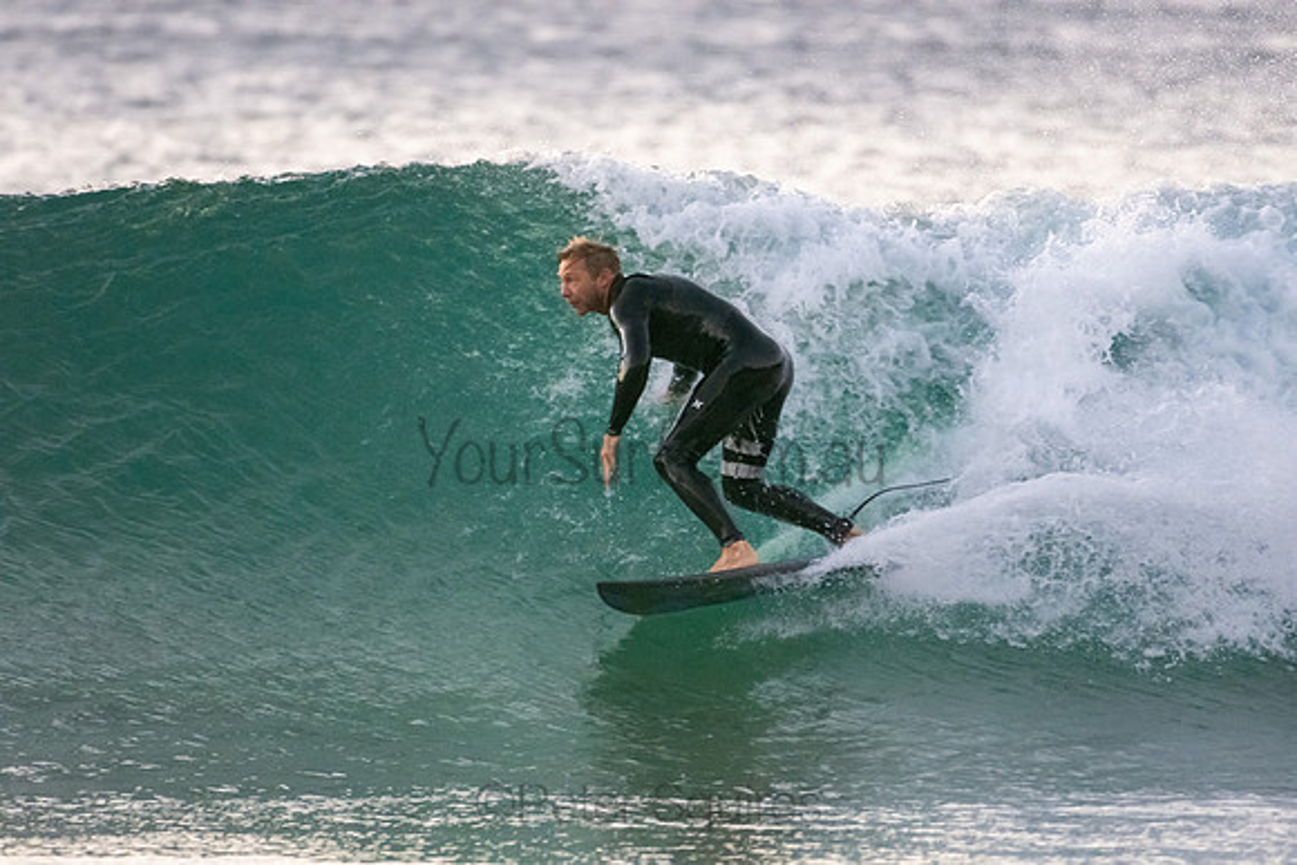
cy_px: 432
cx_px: 648
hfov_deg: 2.7
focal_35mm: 750
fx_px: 27026
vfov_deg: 1.8
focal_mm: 500
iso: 5000
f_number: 5.6
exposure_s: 1/800
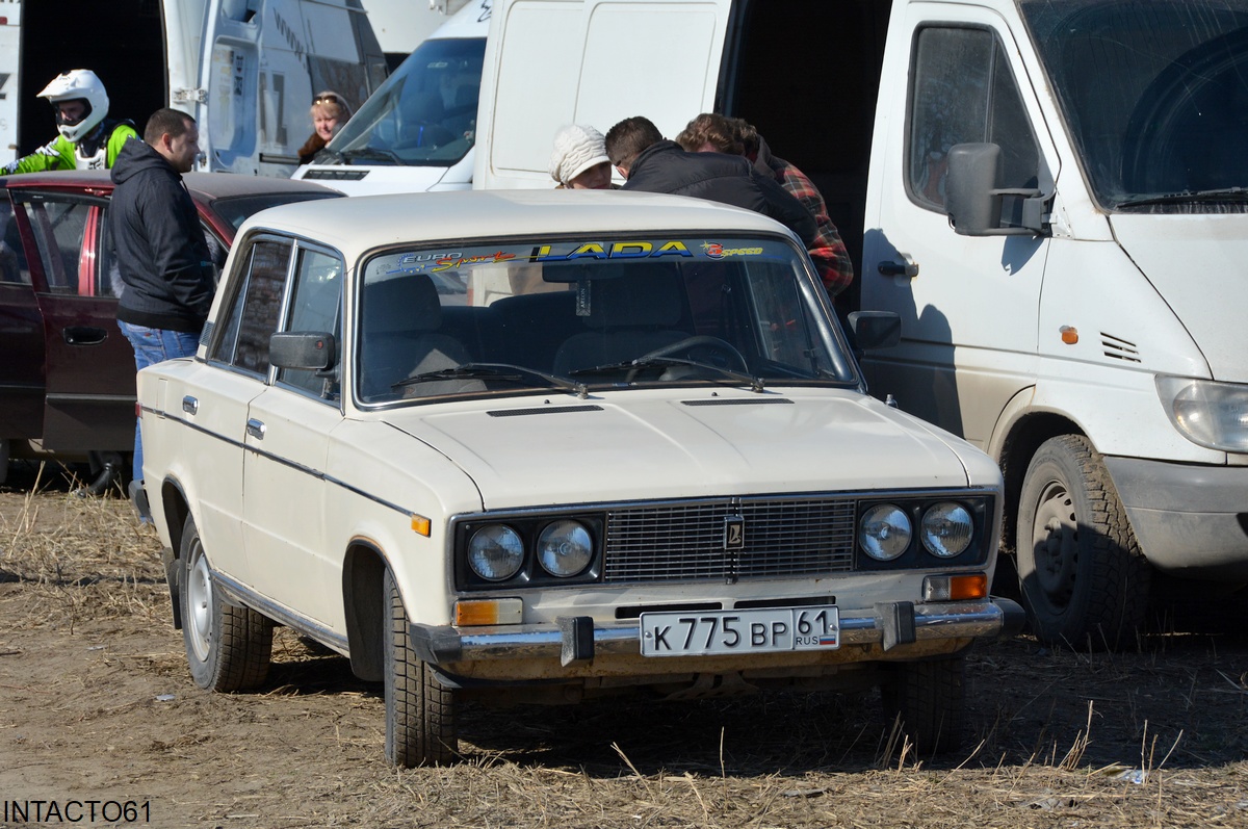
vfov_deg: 8.7
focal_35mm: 158
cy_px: 414
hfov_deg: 13.1
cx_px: 624
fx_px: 5453
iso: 400
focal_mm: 105
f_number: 7.1
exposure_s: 1/2000
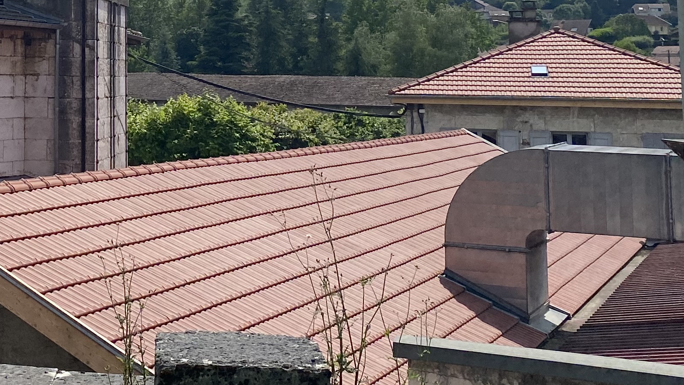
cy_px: -93
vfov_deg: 16.0
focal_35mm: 72
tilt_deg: +6.3
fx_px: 1306
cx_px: 17
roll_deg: -0.7
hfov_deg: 27.8
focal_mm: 4.25
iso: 32
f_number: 1.8
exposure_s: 1/7692
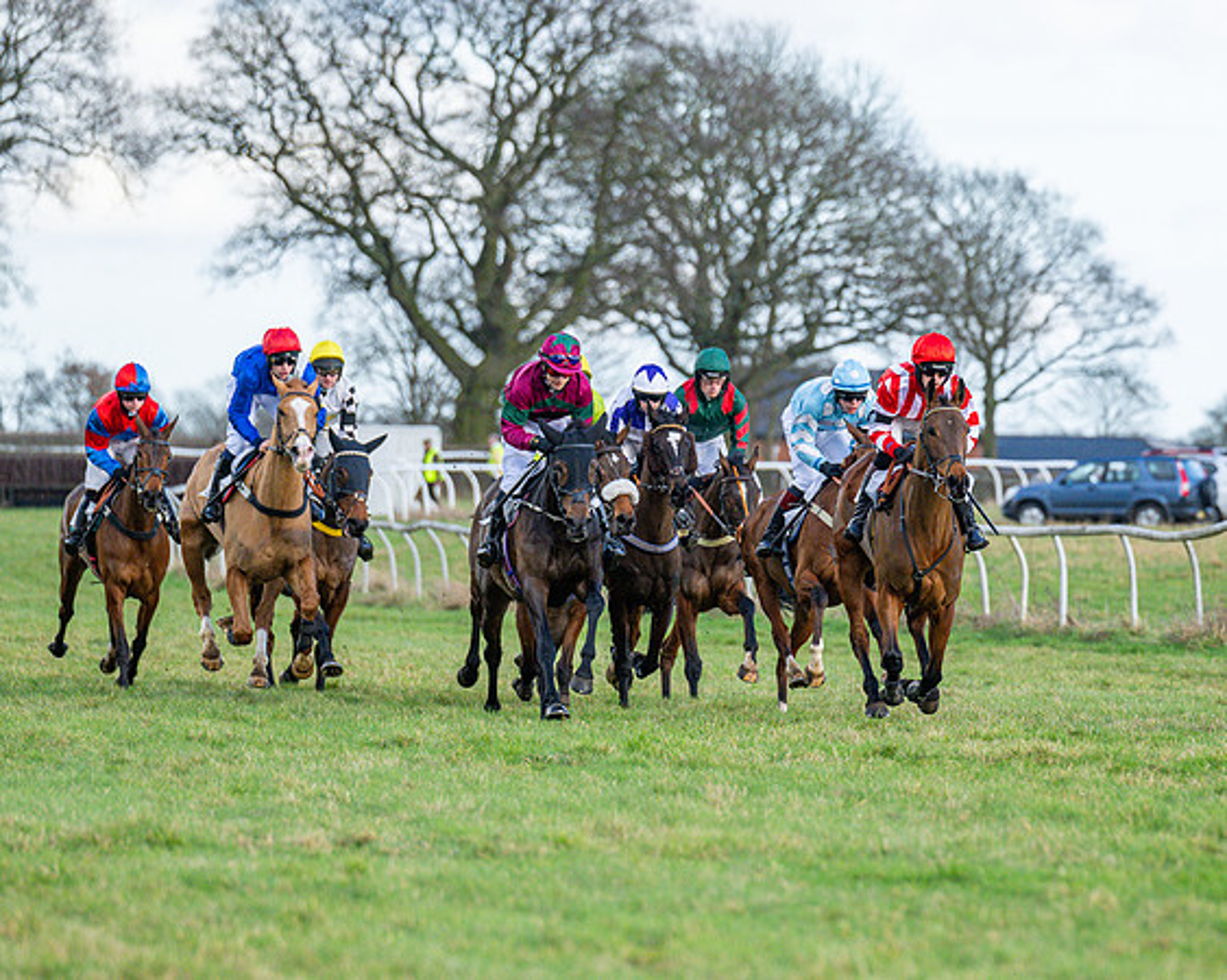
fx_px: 11767
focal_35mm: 324
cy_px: 490
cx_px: 917
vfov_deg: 4.8
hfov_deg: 6.0
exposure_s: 1/2500
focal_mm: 200
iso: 640
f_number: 4
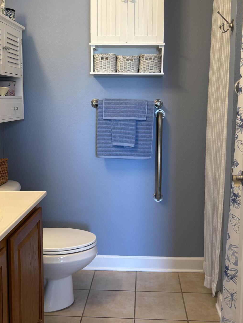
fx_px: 356
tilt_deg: -3.8
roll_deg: +0.5
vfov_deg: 48.7
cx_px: 126
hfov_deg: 37.7
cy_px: 132
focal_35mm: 38
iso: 125
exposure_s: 1/60
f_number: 1.6
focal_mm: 5.96
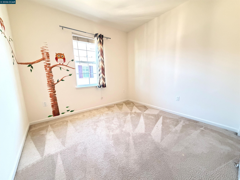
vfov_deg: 85.7
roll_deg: +1.7
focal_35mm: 14
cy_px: 90
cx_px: 120
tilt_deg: -7.9
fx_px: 97
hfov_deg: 102.1
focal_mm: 2.22
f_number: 2.2
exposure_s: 1/60
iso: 800
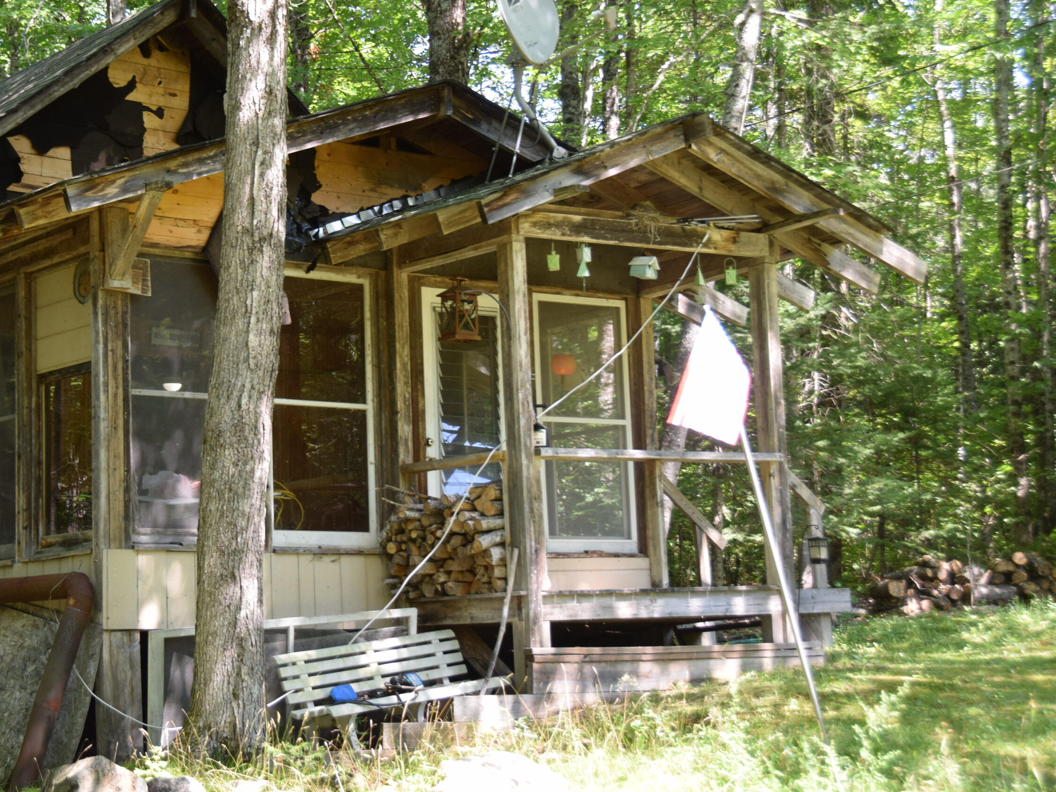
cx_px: 362
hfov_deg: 28.0
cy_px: 358
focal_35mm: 69
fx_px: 2105
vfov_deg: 21.3
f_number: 6.3
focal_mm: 36
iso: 400
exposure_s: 1/160
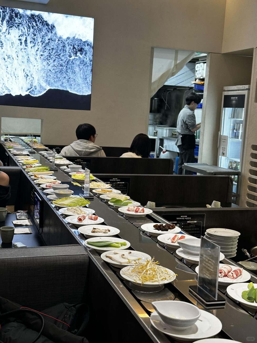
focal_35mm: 48
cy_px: 172
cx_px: 128
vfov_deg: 39.7
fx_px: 475
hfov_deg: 30.3
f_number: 1.78
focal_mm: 6.86
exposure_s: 1/57
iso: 125
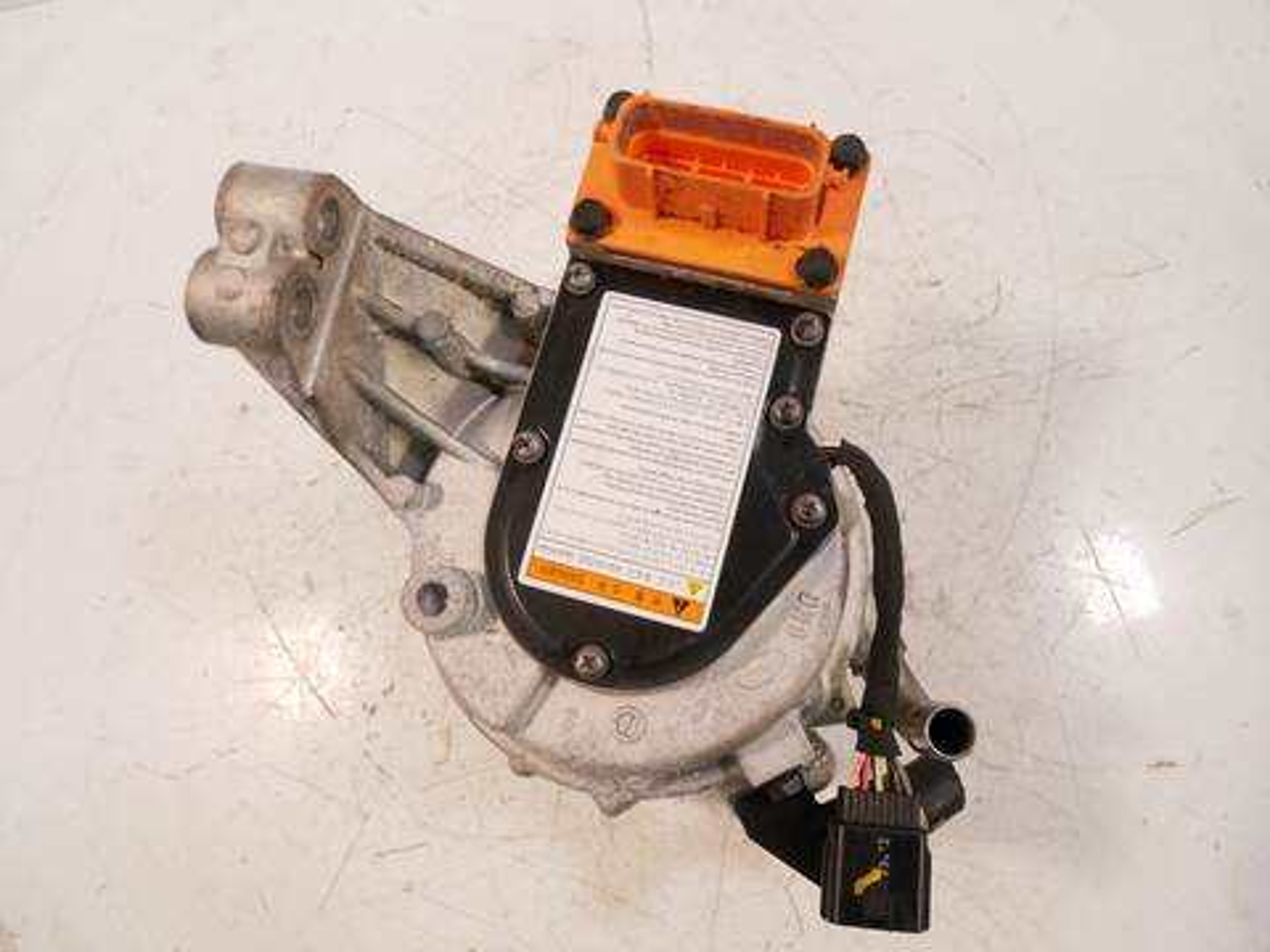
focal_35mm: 26
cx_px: 635
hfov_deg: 67.3
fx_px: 954
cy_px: 476
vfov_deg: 53.1
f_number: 3.5
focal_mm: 13
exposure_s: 1/60
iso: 400
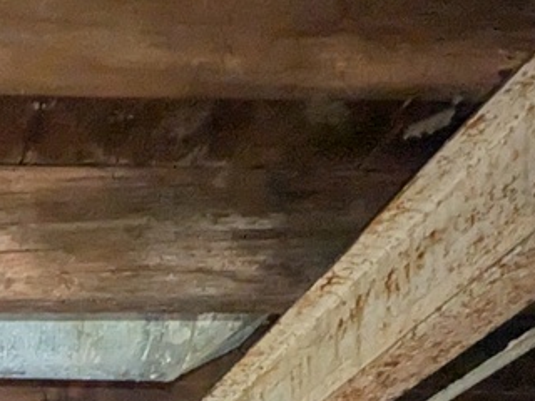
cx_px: -124
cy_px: 847
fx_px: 974
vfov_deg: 16.4
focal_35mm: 63
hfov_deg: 26.8
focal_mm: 1.85
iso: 1111
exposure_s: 1/18.9
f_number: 2.2
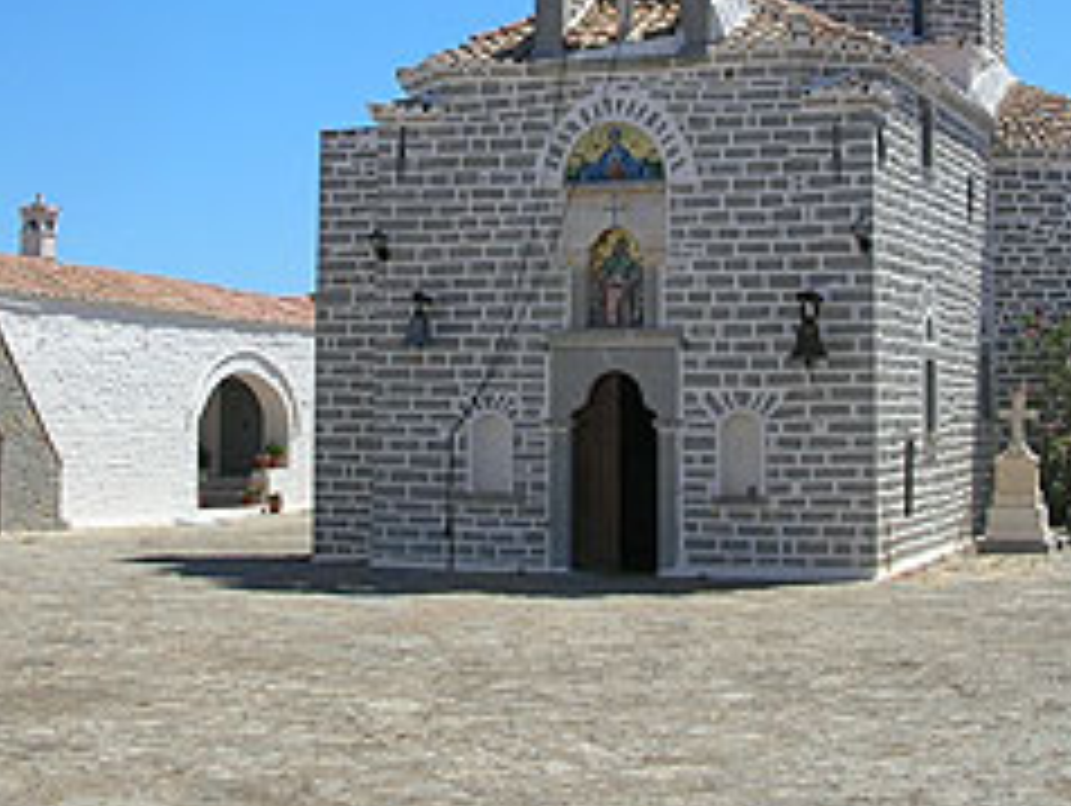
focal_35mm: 68
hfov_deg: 28.5
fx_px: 2106
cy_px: 162
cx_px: 608
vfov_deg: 21.4
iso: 50
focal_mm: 6
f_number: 3.7
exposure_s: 1/952
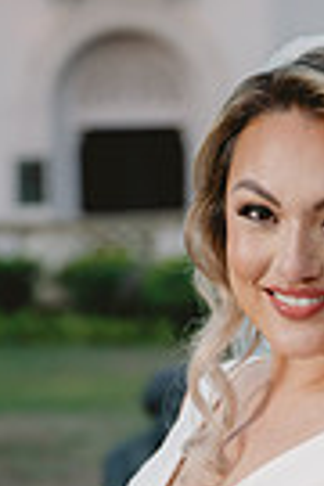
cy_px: 598
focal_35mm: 197
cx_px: 319
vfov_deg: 10.3
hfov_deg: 6.9
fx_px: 2659
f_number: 2.8
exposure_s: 1/160
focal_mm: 59
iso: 160
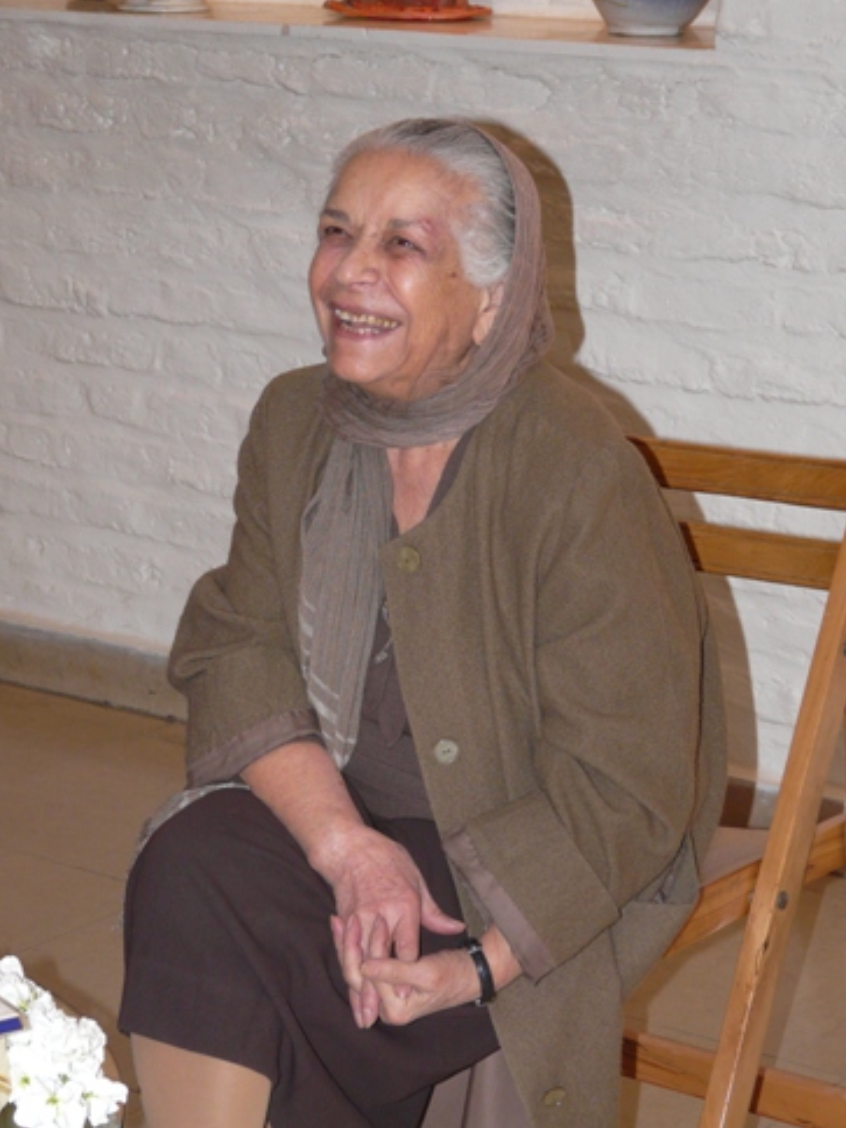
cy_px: 571
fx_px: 3096
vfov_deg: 20.7
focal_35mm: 95
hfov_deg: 15.6
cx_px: 416
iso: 160
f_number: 3.6
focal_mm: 15.1
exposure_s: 1/50
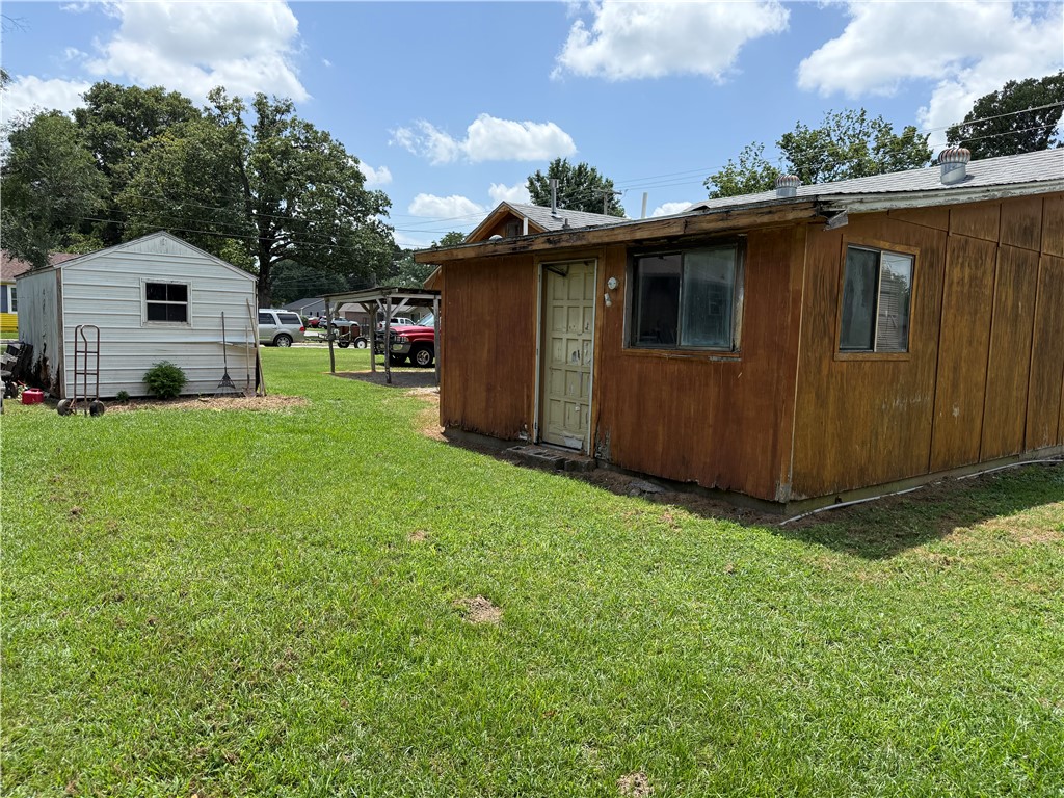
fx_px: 738
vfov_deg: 56.8
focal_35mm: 24
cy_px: 399
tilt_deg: -5.3
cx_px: 532
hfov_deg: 71.6
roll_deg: -1.8
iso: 100
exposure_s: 1/3584
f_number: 1.78
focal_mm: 6.76
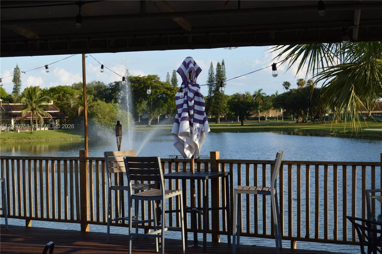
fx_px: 699
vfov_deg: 20.6
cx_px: 191
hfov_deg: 30.5
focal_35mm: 66
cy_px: 127
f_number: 7.1
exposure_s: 1/200
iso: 100
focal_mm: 44
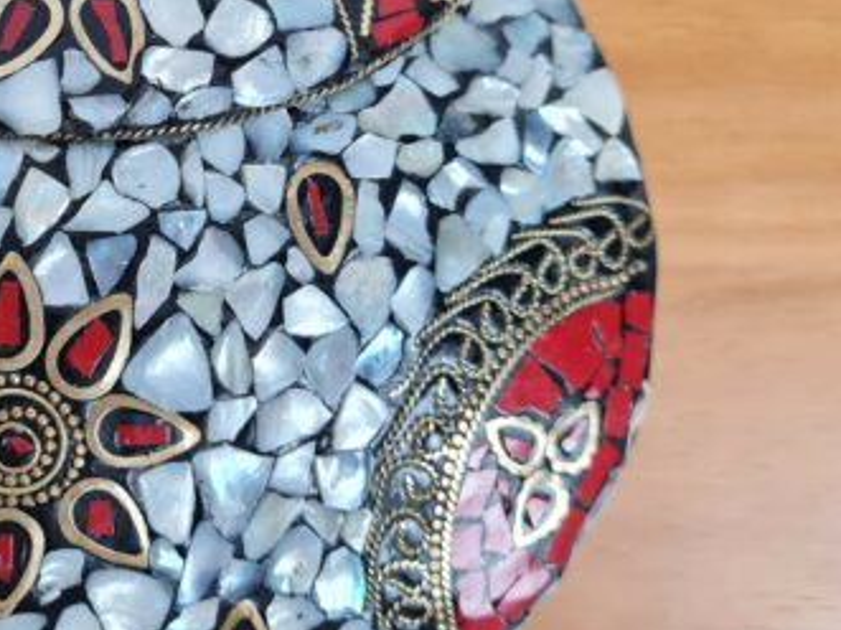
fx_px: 1336
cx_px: 69
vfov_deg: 26.1
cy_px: 131
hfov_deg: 33.0
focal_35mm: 55
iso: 200
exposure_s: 1/120
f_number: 1.8
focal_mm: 5.4
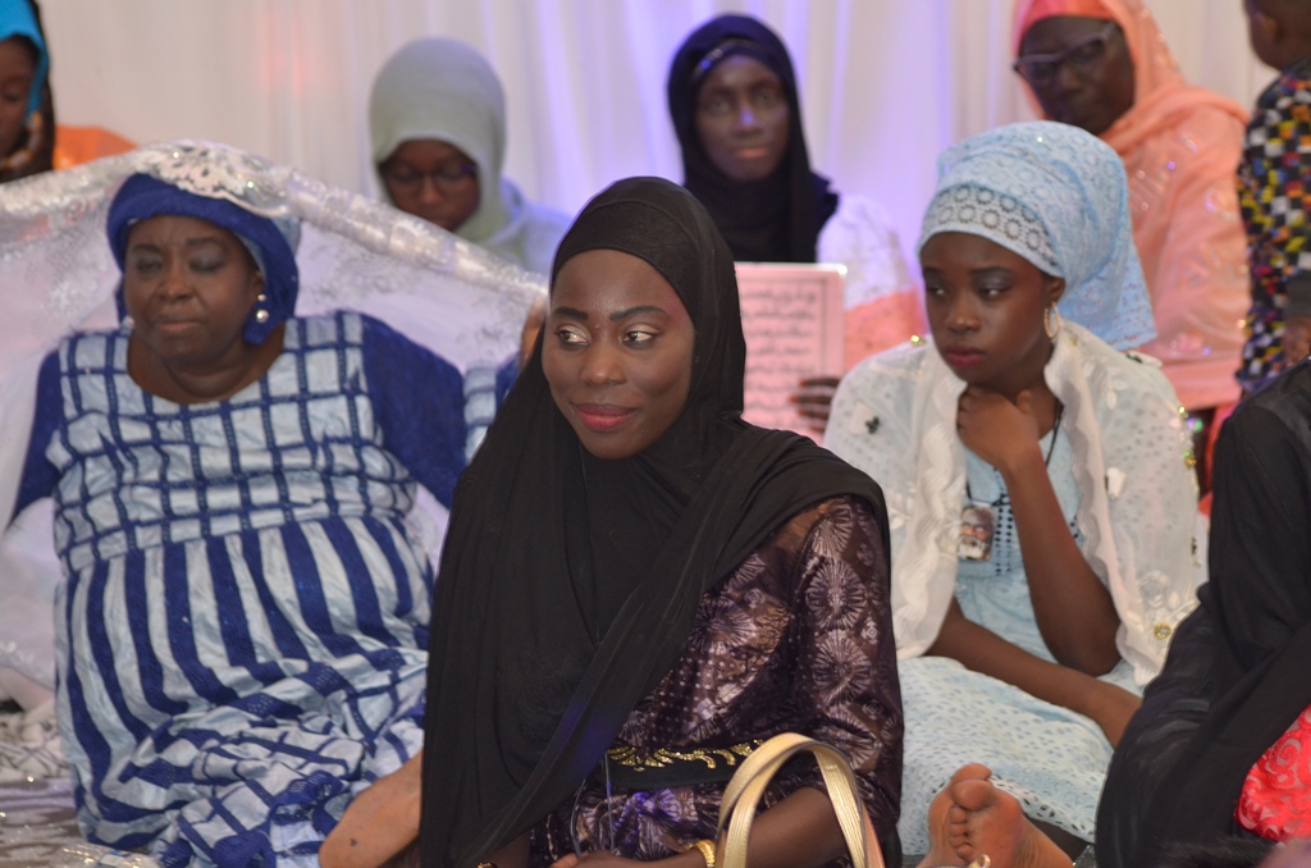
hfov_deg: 10.2
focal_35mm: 202
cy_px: 434
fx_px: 7358
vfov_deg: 6.8
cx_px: 656
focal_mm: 135
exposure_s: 1/50
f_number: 4.2
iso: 640
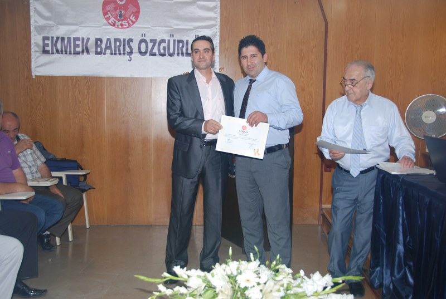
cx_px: 223
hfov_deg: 47.8
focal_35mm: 40
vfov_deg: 33.2
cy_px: 150
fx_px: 503
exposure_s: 1/60
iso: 200
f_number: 4
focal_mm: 27
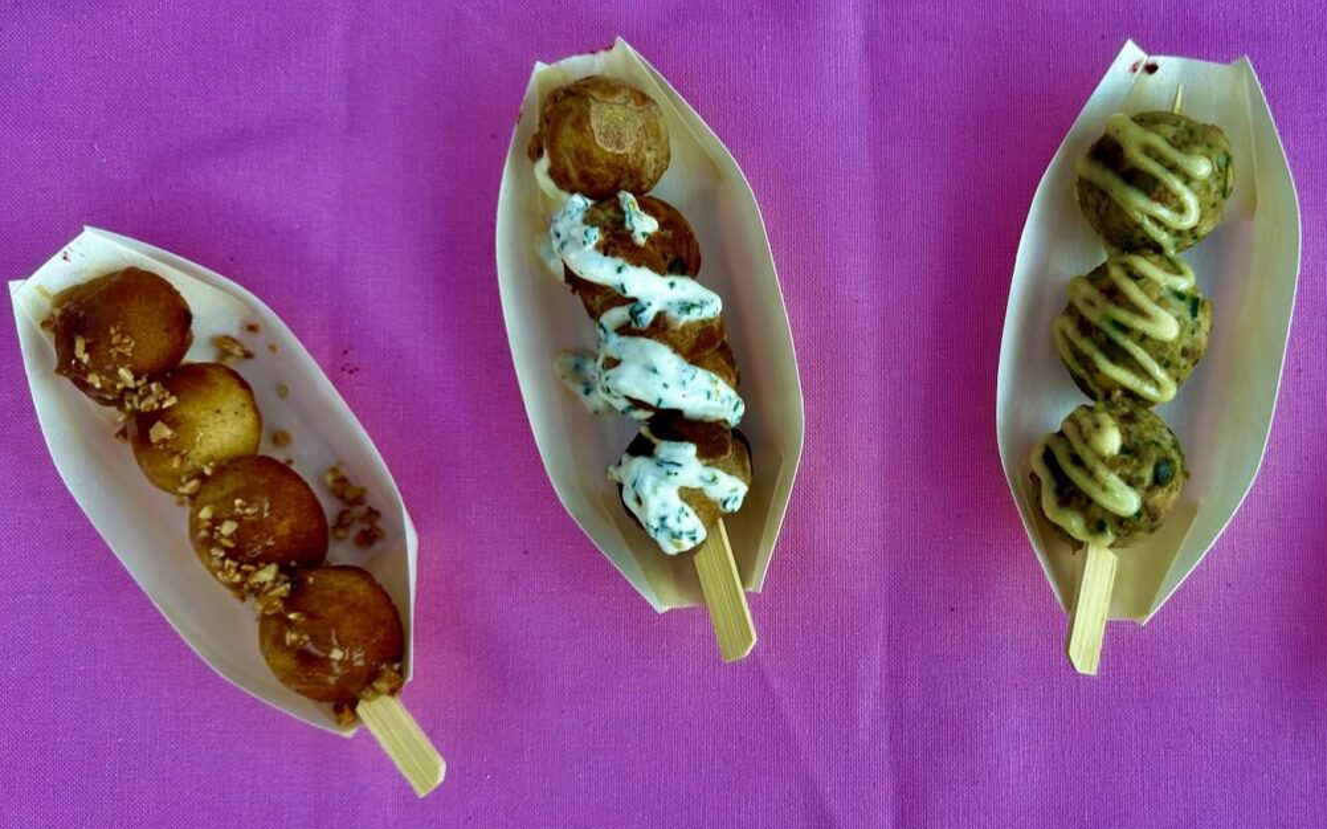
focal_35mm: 26
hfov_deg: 70.4
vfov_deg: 47.6
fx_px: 940
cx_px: 667
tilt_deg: -83.9
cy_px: 401
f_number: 1.78
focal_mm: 6.86
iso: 64
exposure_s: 1/220
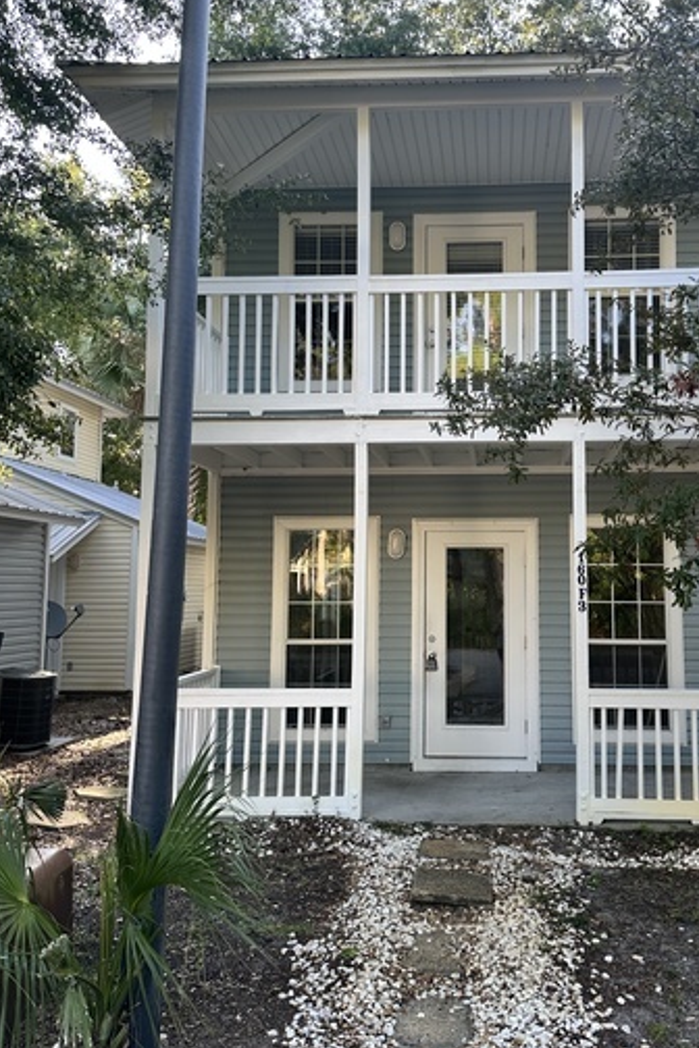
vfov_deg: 57.2
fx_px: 961
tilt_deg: +6.6
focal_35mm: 33
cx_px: 462
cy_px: 498
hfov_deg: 39.5
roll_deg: -1.4
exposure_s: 1/260
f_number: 1.78
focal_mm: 6.86
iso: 80
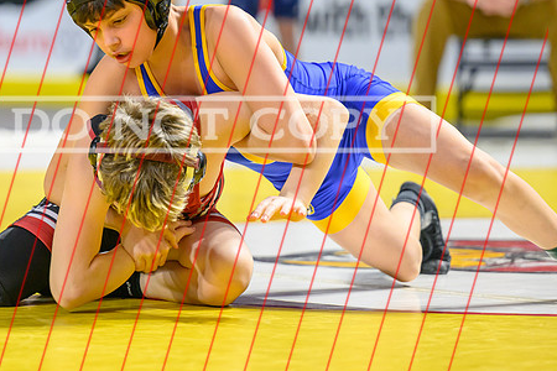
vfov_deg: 5.4
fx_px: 3930
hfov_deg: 8.1
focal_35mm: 254
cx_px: 189
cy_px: 111
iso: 3200
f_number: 2.8
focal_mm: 150
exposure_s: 1/800
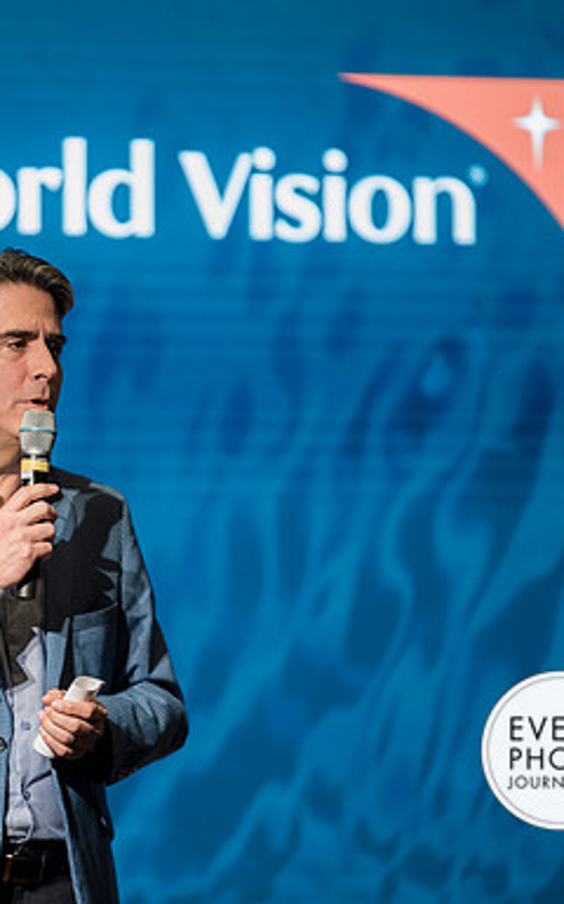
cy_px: 452
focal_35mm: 292
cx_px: 38
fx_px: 7195
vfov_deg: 7.2
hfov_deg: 4.5
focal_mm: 190
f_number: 2.8
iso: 1250
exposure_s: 1/125
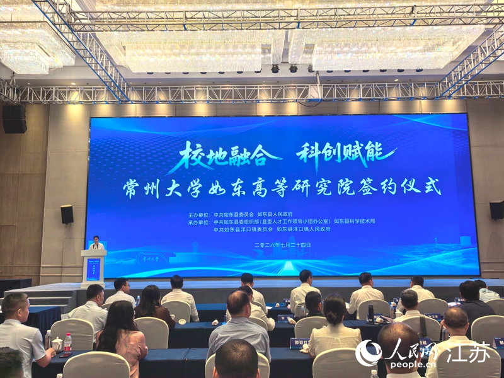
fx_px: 451
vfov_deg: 45.4
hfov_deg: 58.4
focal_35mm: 31
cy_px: 189
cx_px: 252
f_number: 4
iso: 200
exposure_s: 1/100
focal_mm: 5.75
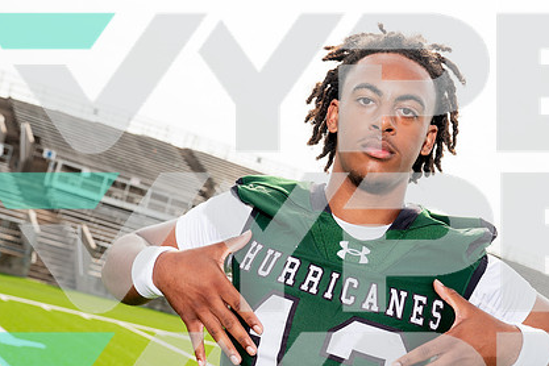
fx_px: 869
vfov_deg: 23.7
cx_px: 317
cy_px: 243
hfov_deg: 35.0
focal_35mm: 57
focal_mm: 41
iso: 100
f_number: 5.6
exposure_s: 1/320
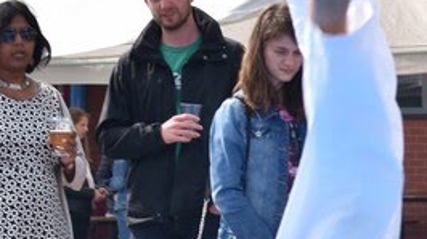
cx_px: 499
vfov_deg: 4.0
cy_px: 320
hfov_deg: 7.1
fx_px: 3427
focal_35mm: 303
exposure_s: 1/500
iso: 100
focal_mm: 50
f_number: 5
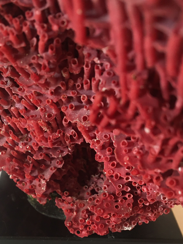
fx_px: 310
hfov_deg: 32.4
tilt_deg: -32.3
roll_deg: +1.0
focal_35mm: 44
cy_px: 170
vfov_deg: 42.1
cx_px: 52
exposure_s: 1/33
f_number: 2.2
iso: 160
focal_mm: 4.15
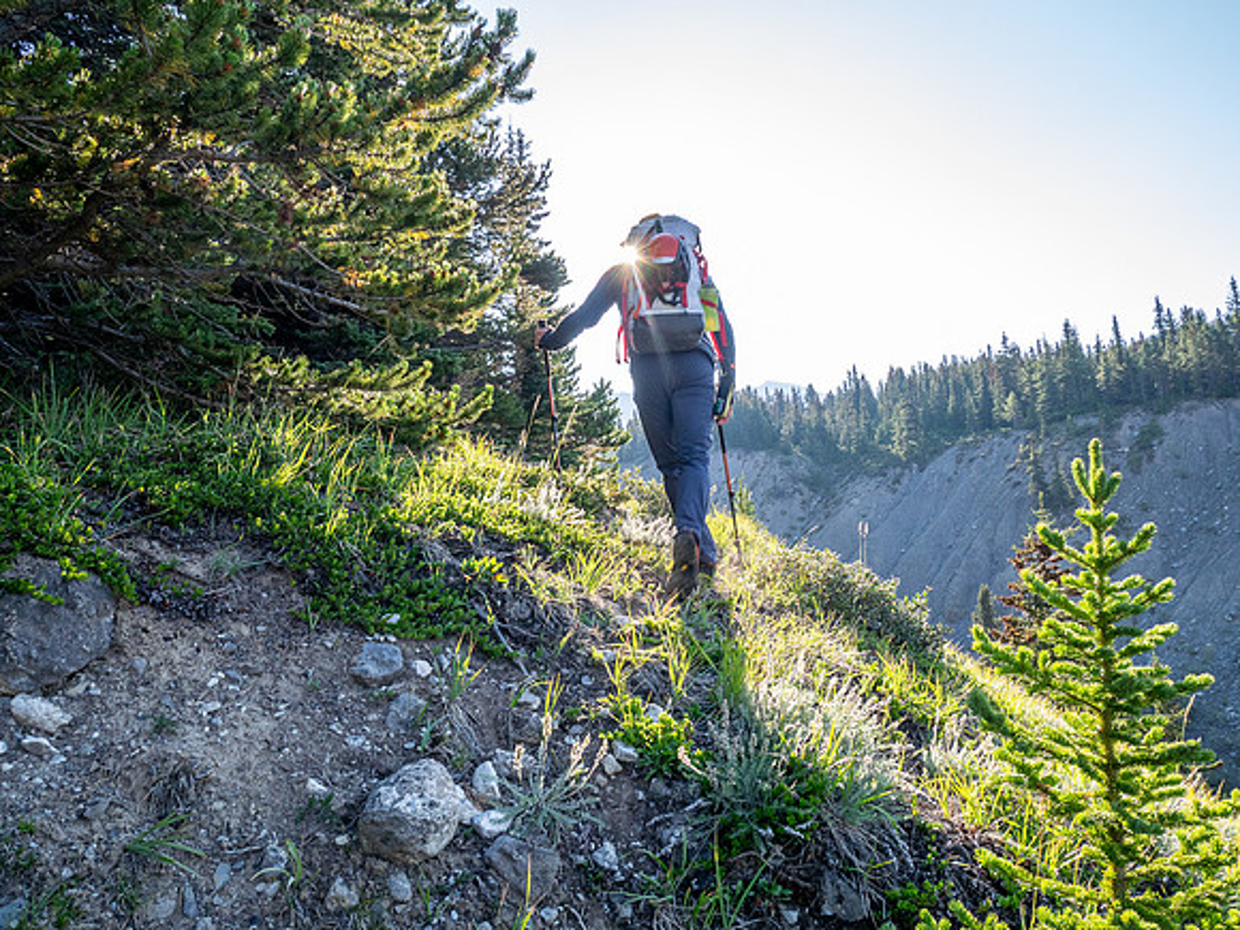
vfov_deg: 56.8
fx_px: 860
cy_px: 465
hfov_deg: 71.6
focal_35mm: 24
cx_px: 620
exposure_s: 1/125
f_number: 8
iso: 200
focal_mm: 12
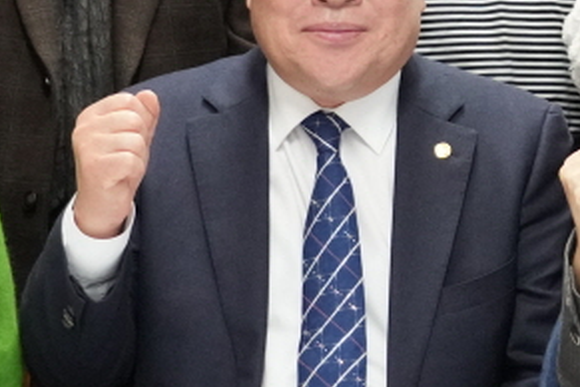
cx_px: 628
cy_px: -160
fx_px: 4591
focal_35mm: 285
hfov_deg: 7.2
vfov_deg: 4.8
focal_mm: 46
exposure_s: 1/125
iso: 2500
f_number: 4
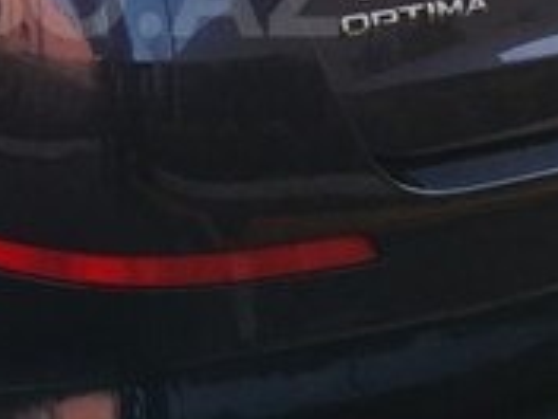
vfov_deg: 13.4
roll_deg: +0.1
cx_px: 16
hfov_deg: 17.7
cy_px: -11
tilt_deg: -10.9
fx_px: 1757
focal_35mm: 109
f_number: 2.2
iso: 40
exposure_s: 1/100
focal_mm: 4.15
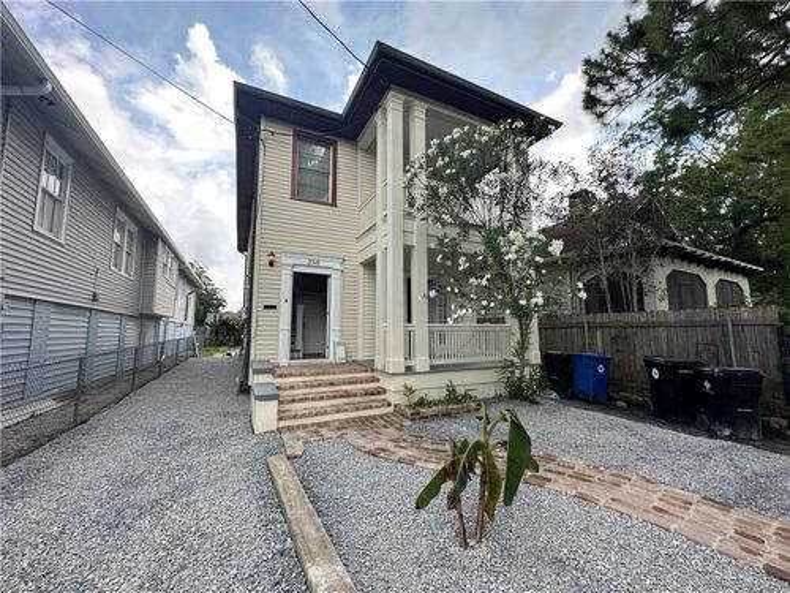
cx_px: 395
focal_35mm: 14
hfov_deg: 102.1
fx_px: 320
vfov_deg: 85.7
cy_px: 296
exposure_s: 1/396
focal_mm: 2.22
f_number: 2.2
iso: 40
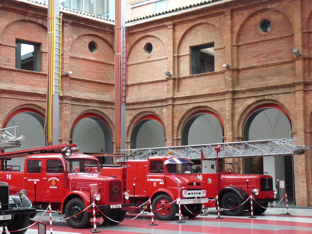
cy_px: 117
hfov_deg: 32.2
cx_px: 156
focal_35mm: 60
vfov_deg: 24.4
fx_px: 541
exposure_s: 1/30
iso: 160
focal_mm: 7.4
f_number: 3
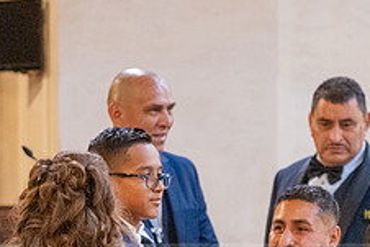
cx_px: 257
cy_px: 282
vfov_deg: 5.5
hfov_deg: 8.3
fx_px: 2561
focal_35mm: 249
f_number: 4
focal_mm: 97
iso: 3200
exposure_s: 1/200
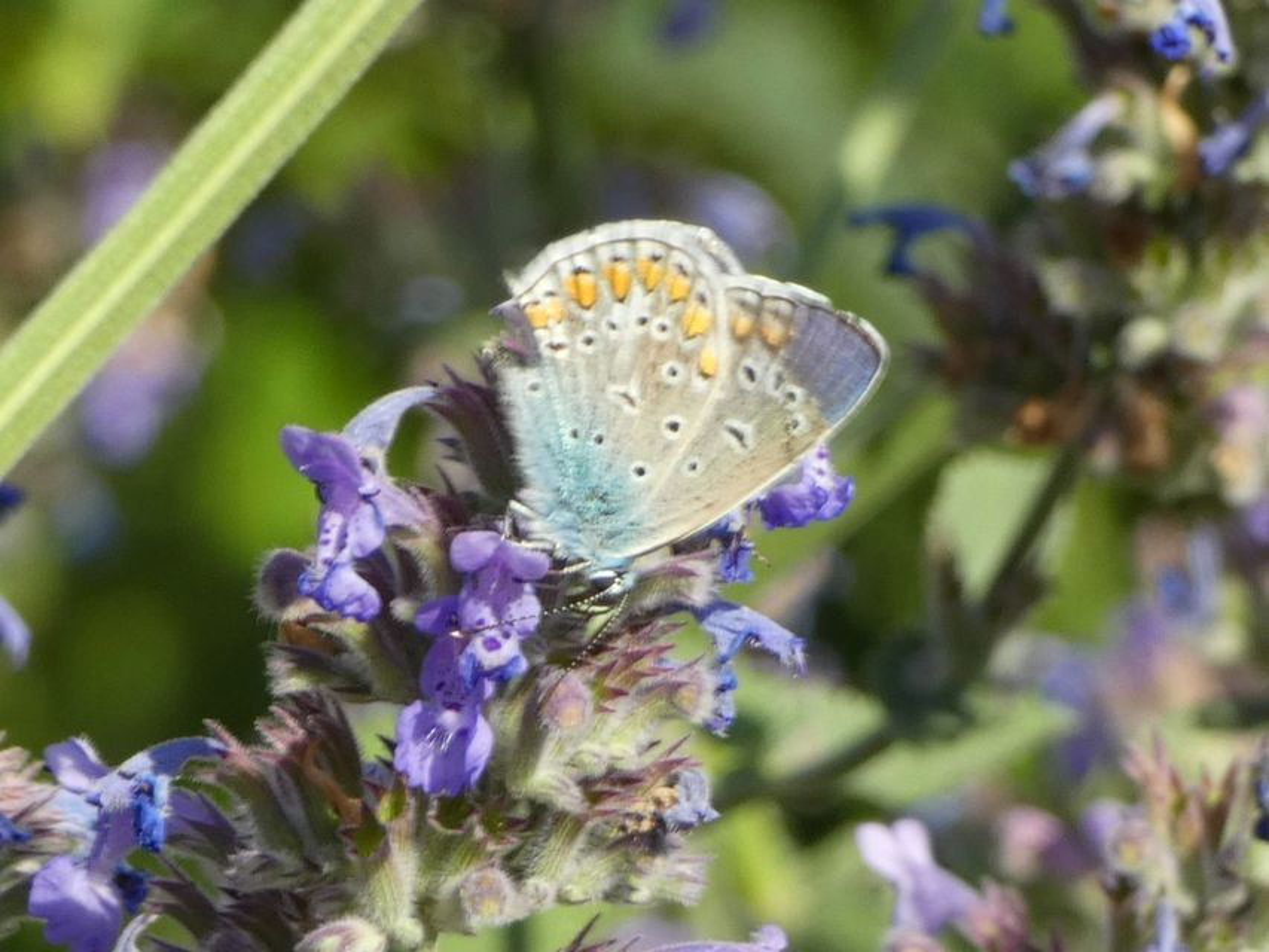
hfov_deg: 6.8
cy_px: 476
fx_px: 10669
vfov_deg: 5.1
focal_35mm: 291
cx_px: 634
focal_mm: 52.2
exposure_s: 1/80
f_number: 5.5
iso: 80
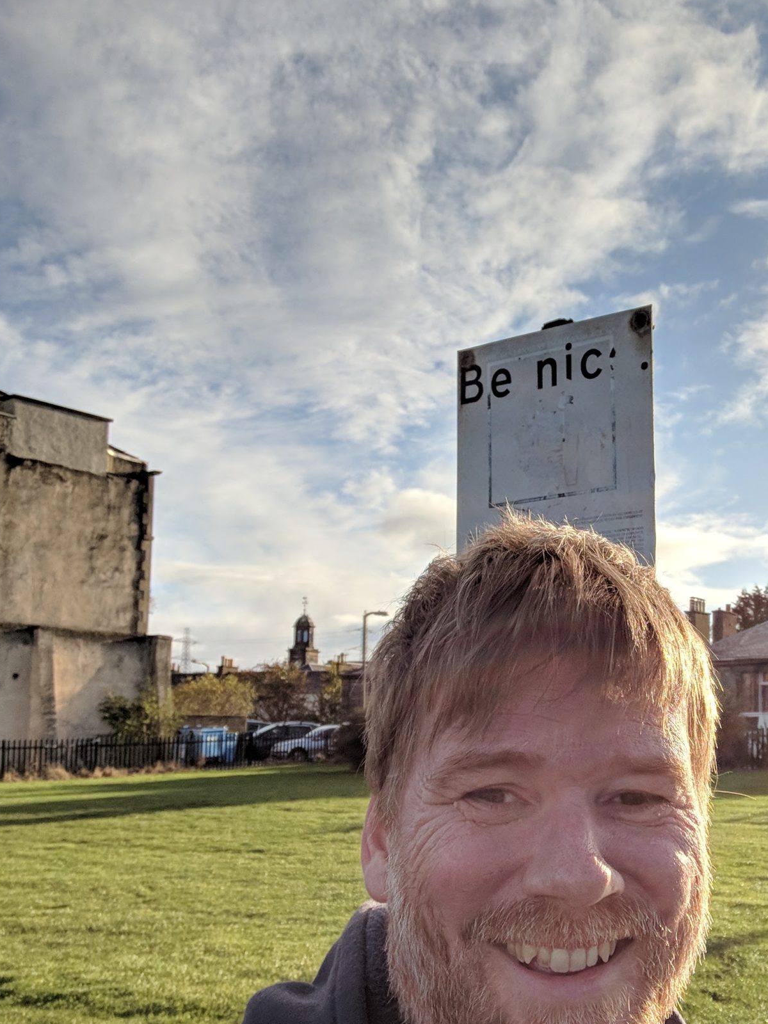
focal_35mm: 40
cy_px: 632
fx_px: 1183
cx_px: 554
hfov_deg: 35.3
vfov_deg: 46.4
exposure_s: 1/2688
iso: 58
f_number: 2.4
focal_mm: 3.38
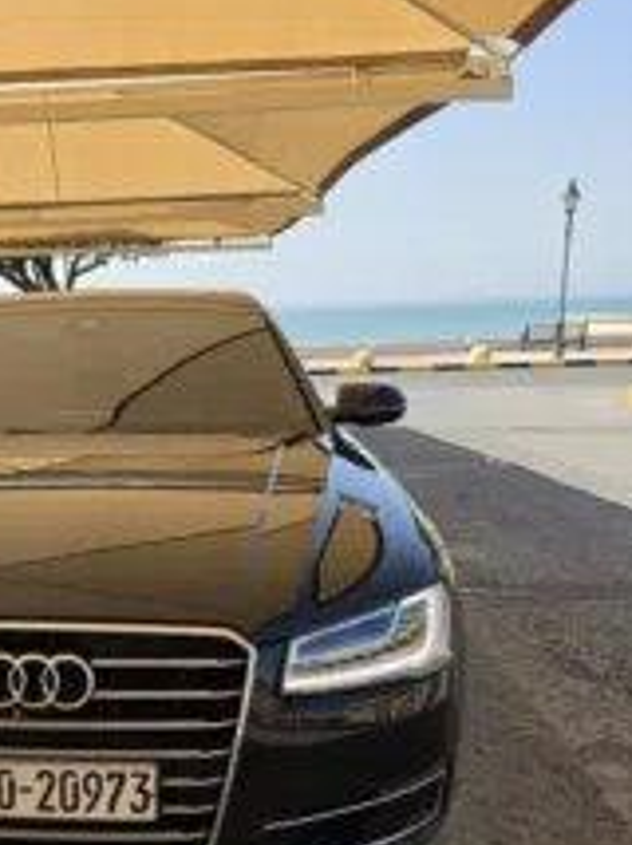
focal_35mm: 43
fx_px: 1049
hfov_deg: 31.8
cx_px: 51
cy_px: 553
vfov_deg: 43.4
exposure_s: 1/4887
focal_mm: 6.5
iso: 64
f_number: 1.4
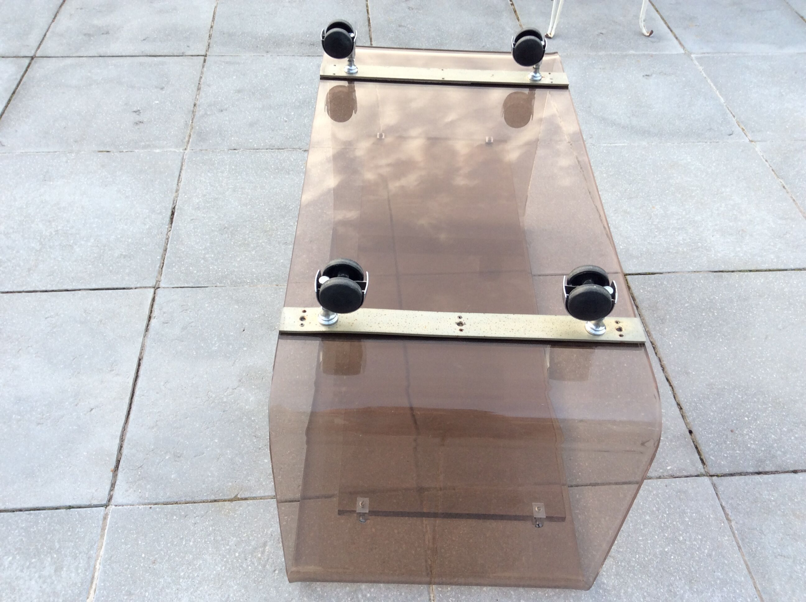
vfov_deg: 44.1
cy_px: 301
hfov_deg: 56.9
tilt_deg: -47.0
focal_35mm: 32
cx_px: 403
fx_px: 744
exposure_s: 1/132
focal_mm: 3.3
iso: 32
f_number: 2.4
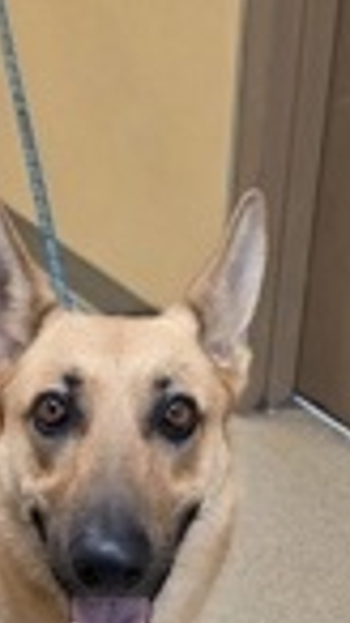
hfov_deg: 16.6
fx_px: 1189
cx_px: 75
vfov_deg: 28.6
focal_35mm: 72
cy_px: 521
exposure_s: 1/120
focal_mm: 6.3
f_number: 1.7
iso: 640
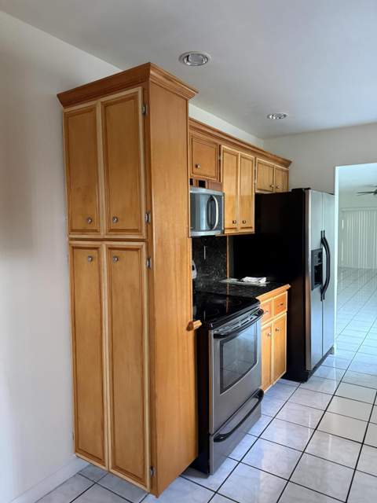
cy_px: 252
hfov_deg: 56.8
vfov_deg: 71.6
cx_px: 188
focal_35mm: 24
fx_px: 349
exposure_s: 1/40
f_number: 1.78
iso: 800
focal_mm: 6.76
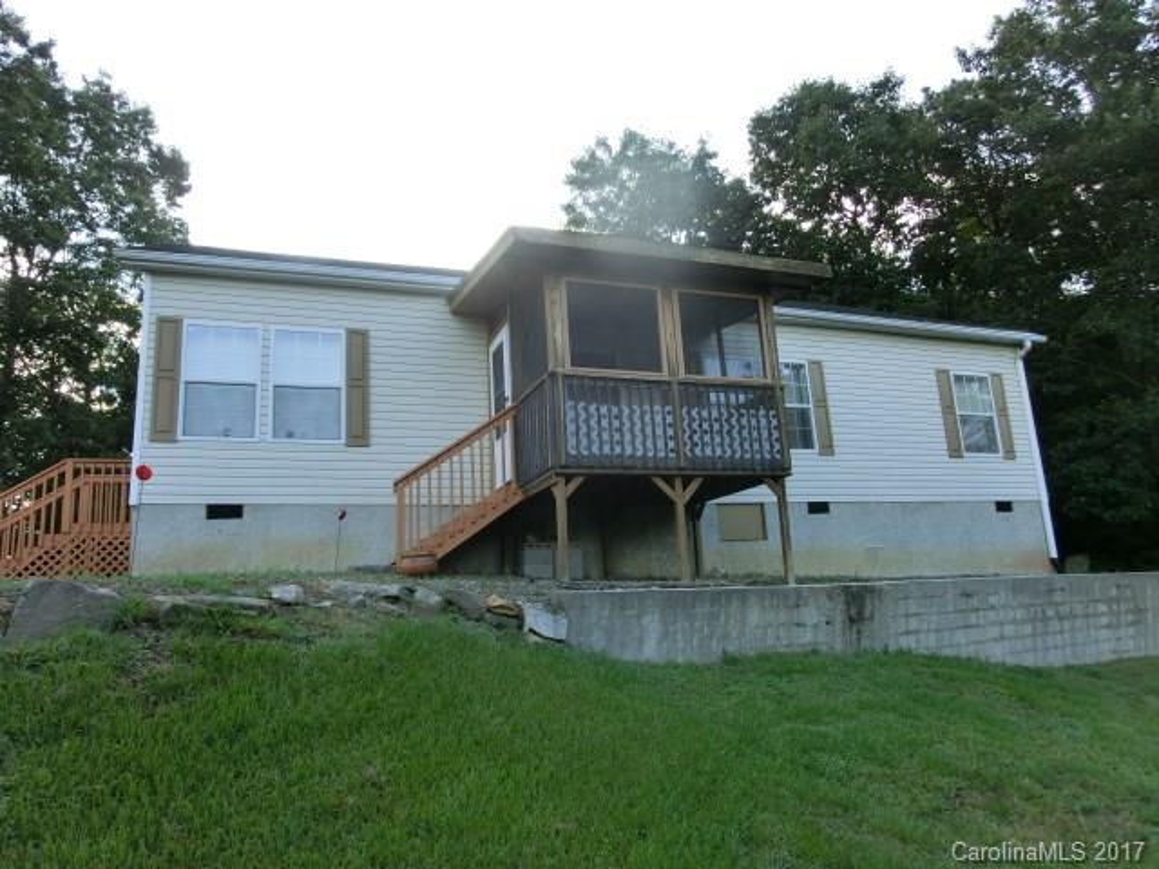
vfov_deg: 51.4
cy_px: 434
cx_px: 580
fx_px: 904
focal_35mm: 27
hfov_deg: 65.3
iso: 100
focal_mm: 4.75
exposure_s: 1/320
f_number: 3.3
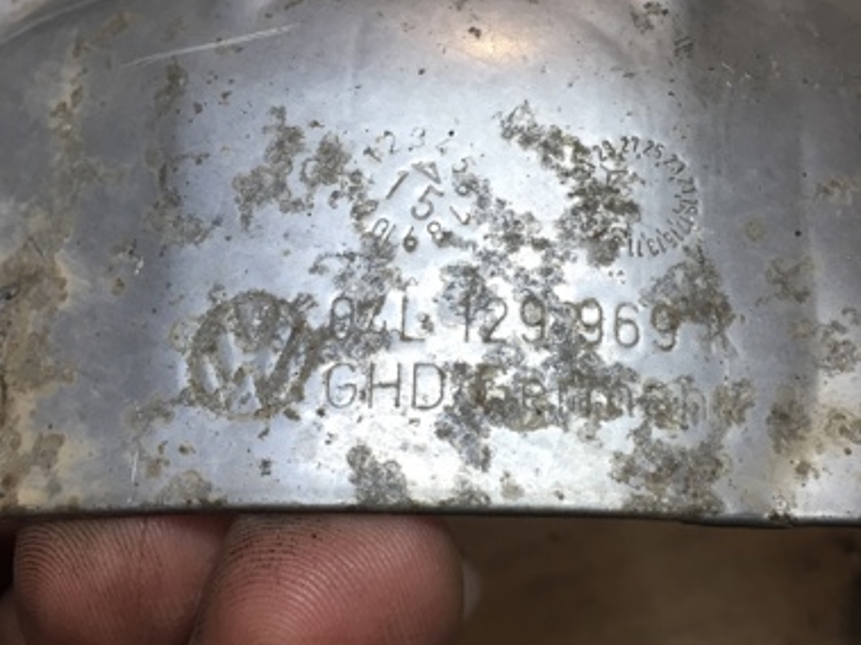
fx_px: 1218
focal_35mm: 49
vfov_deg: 29.7
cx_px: 411
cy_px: 304
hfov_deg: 38.9
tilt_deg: -48.0
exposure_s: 1/33
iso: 32
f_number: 2.2
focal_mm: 4.15
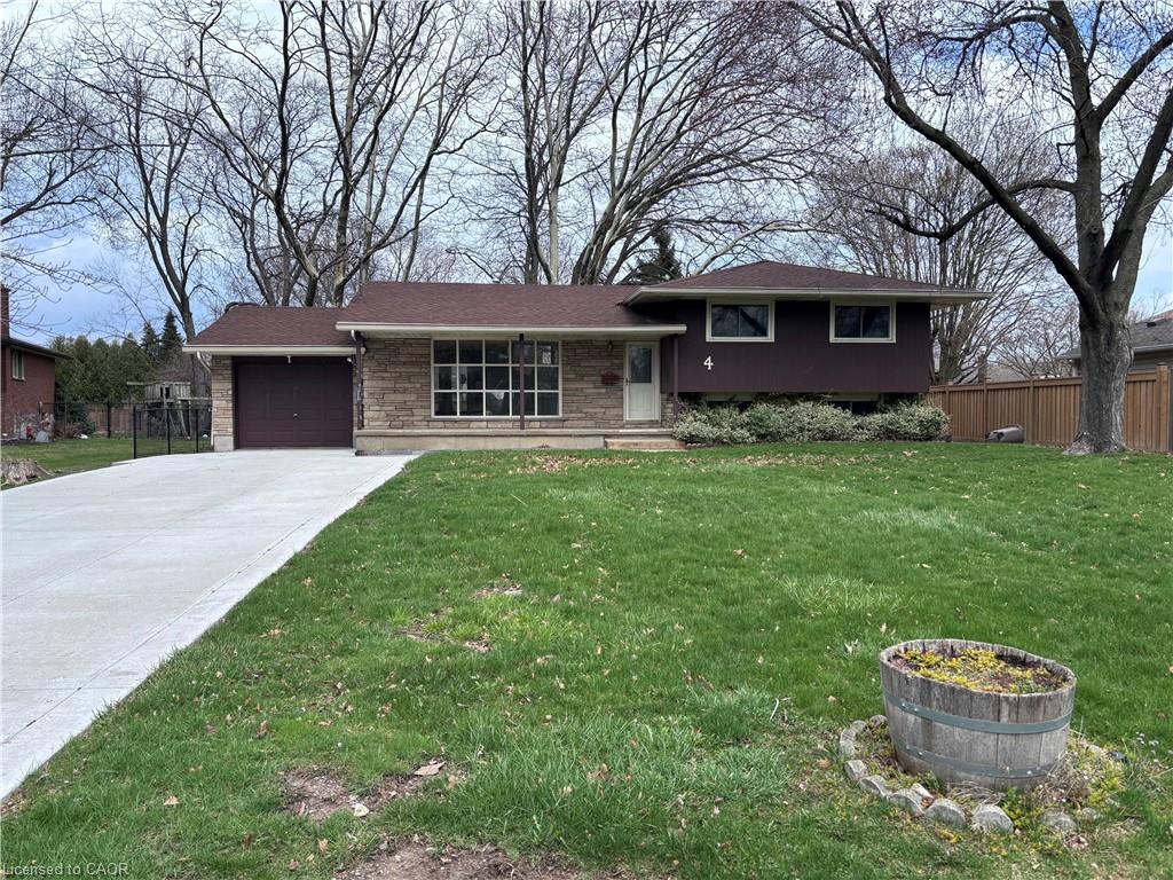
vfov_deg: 53.1
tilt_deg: -2.1
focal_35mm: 26
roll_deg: +0.4
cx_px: 586
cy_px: 440
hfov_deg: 67.3
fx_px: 881
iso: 50
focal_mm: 5.96
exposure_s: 1/2193
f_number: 1.6
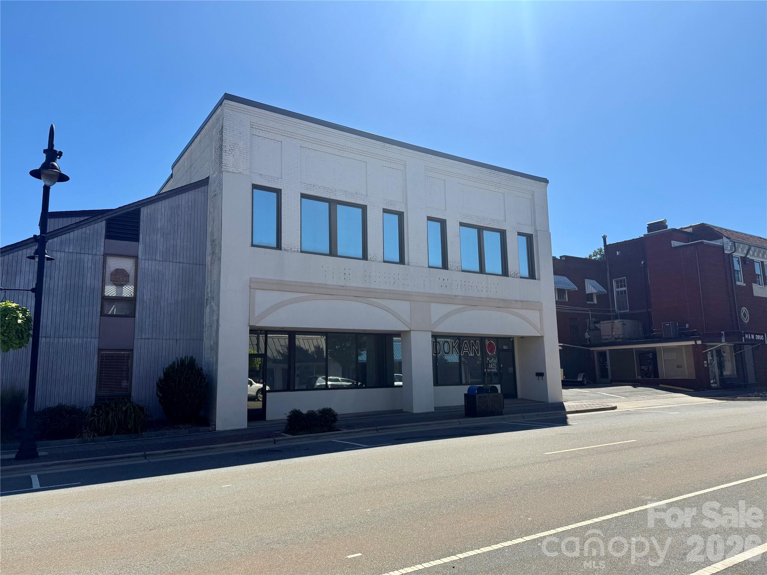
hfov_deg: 71.6
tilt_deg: +10.8
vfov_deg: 56.8
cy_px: 288
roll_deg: +0.5
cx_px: 384
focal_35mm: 24
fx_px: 532
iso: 80
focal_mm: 6.76
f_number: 1.78
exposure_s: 1/5319
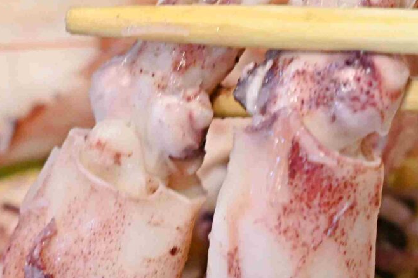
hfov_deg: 7.0
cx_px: 338
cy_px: 467
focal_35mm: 292
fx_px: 3389
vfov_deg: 4.7
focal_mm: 50
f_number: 3.2
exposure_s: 1/200
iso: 900
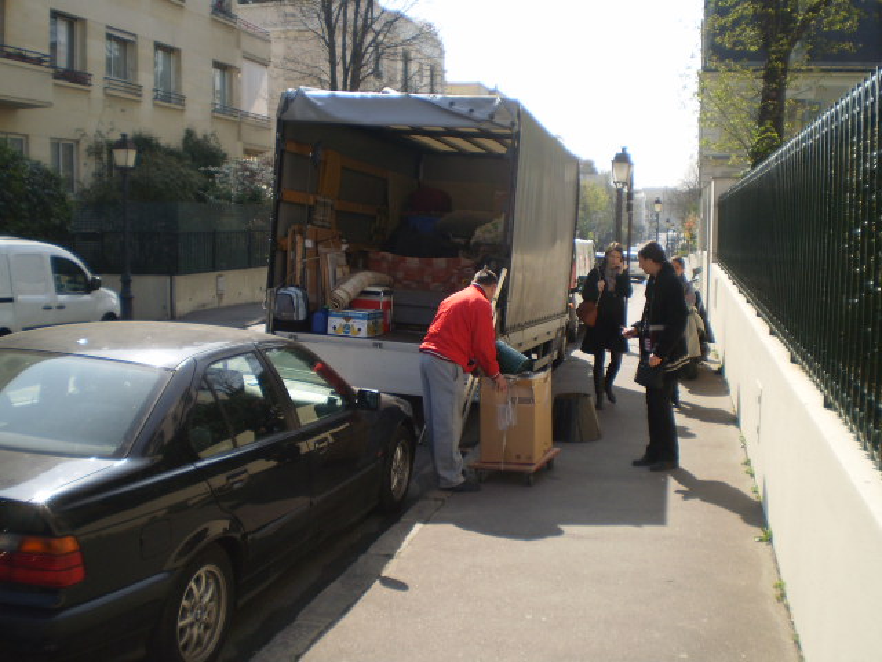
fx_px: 917
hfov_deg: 51.4
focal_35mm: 36
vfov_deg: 39.7
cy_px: 331
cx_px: 441
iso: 64
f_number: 3.1
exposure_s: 1/640
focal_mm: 6.3
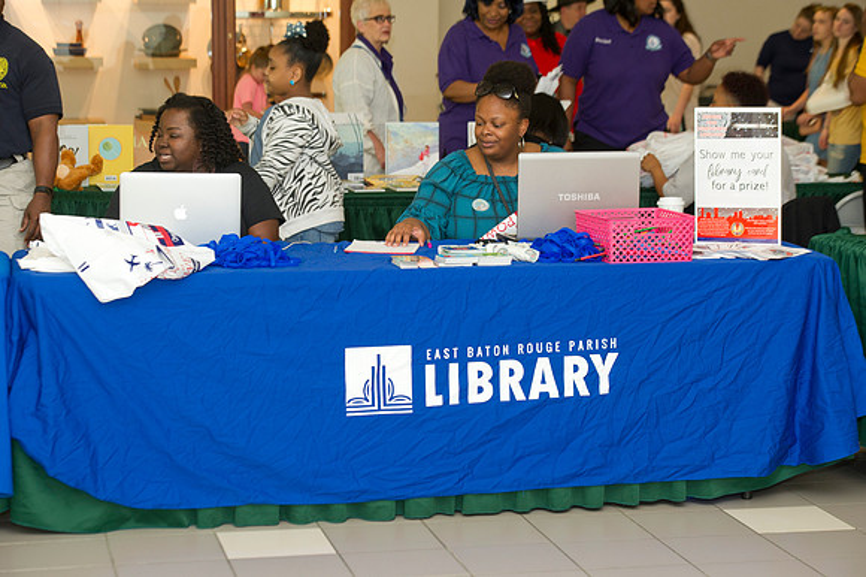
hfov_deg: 22.2
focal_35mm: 92
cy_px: 288
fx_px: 2212
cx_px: 433
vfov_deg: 14.8
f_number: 5
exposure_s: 1/160
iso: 1250
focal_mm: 92
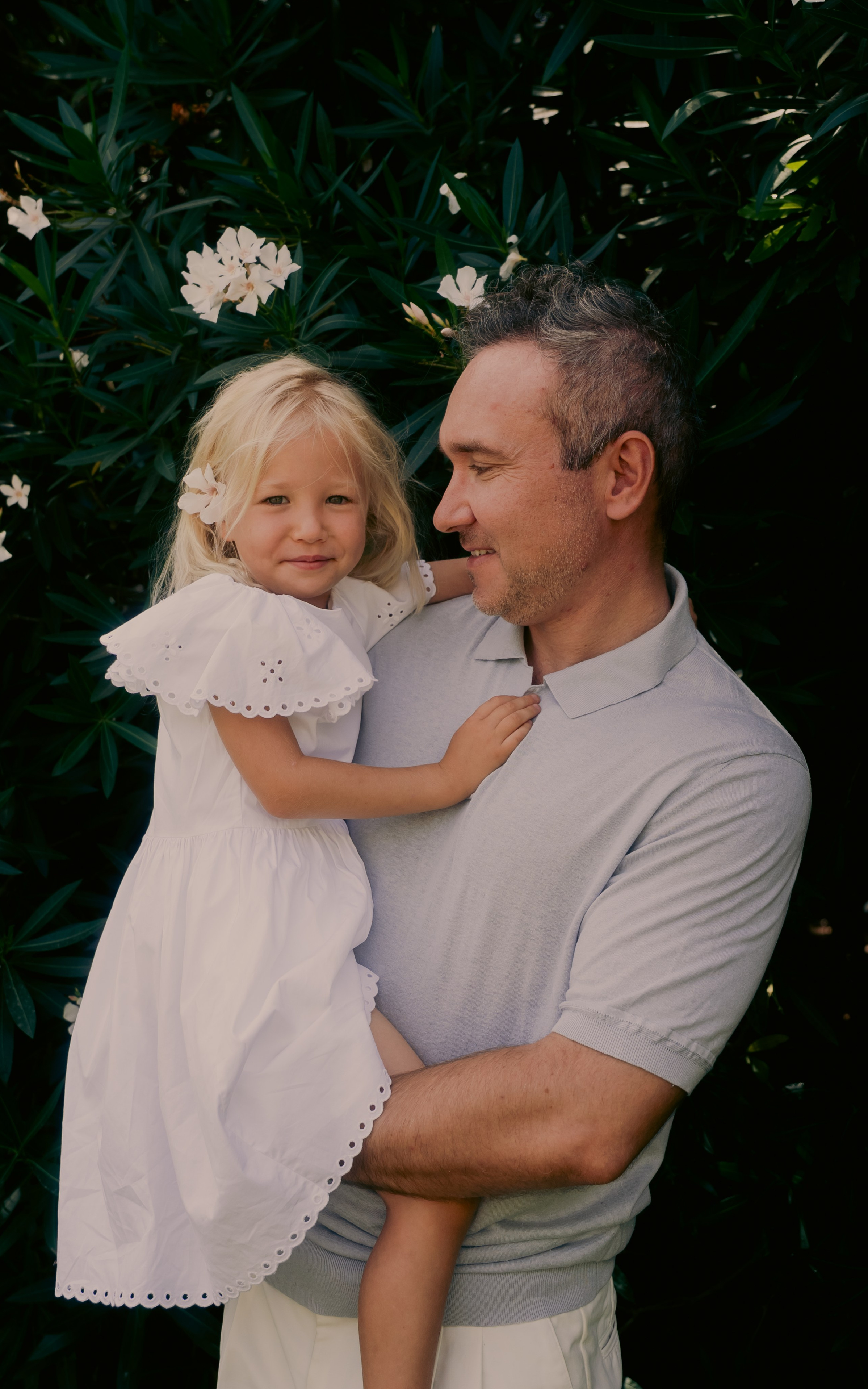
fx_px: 1854
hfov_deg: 26.3
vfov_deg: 41.1
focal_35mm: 49
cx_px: 413
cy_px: 695
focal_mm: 32
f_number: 4
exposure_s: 1/320
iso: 160
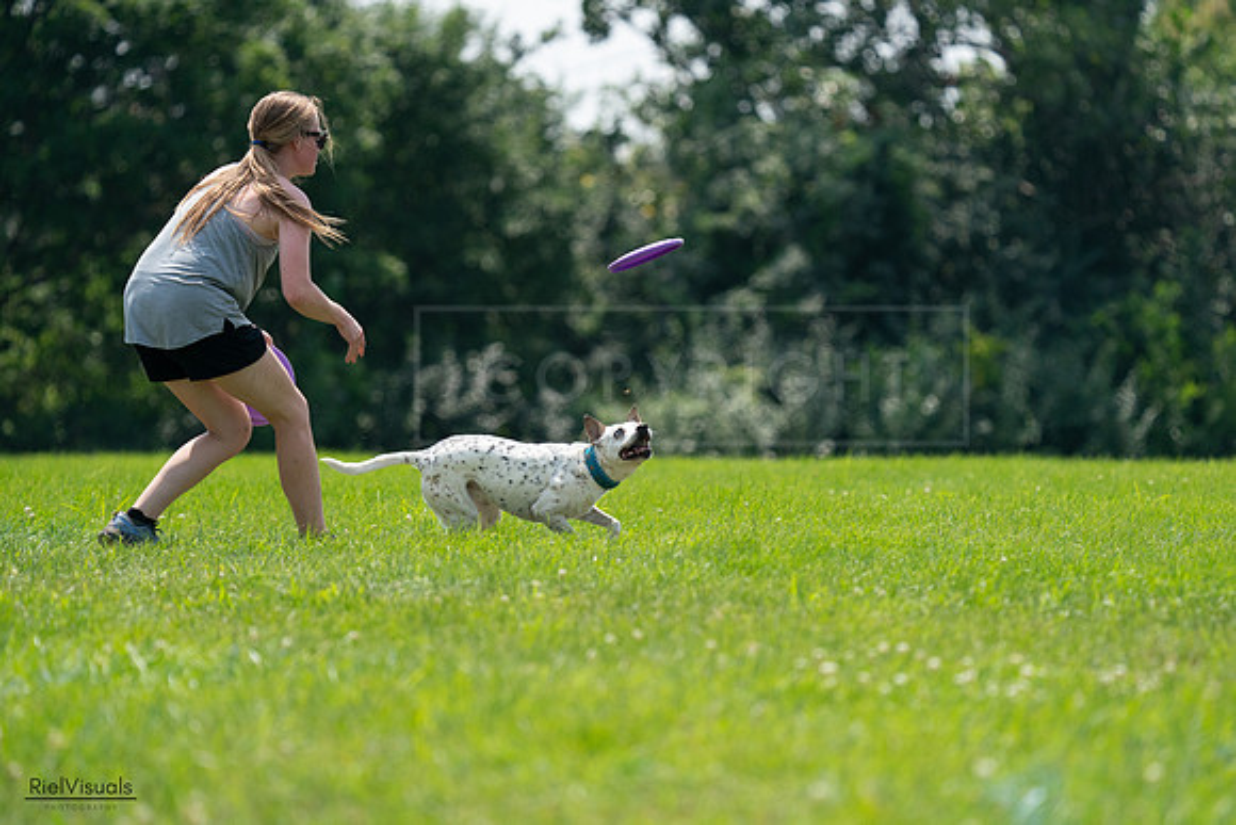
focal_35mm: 356
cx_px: 618
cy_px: 412
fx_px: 12225
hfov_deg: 5.8
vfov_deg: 3.9
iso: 1250
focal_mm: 356
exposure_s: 1/4000
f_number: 6.3
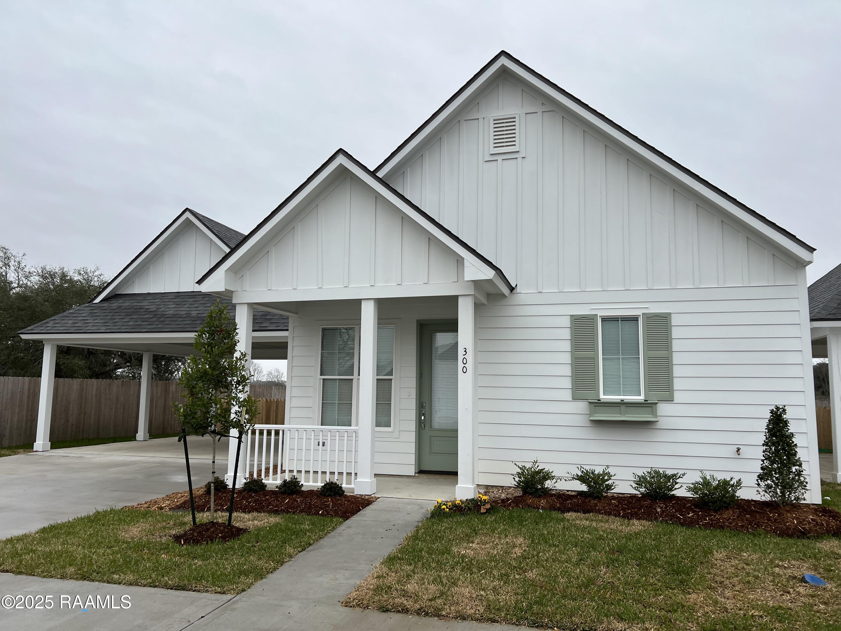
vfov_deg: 53.1
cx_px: 420
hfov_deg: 67.3
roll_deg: -0.4
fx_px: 632
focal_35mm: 26
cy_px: 316
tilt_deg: +8.0
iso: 50
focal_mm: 5.7
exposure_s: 1/705
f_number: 1.5
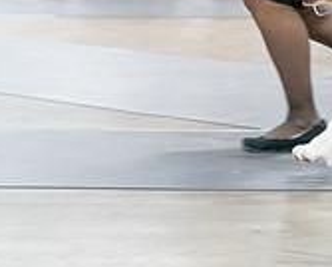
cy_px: -112
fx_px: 2981
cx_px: 422
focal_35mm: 303
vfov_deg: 5.1
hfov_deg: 6.3
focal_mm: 80
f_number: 2.8
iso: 5000
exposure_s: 1/200
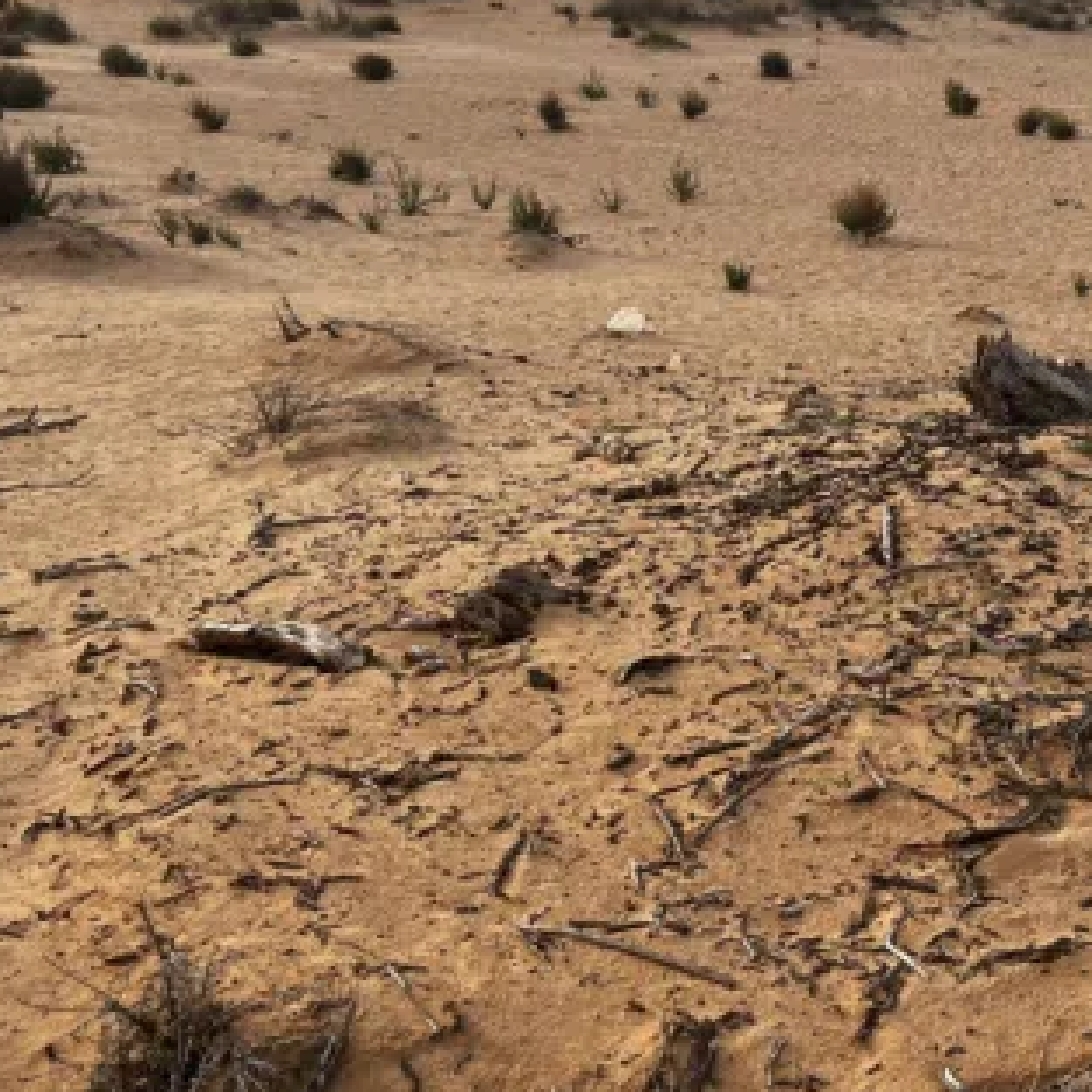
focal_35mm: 47
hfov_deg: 35.7
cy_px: 673
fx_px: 1677
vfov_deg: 35.9
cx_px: 719
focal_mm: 5.7
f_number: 1.5
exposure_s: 1/1869
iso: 50
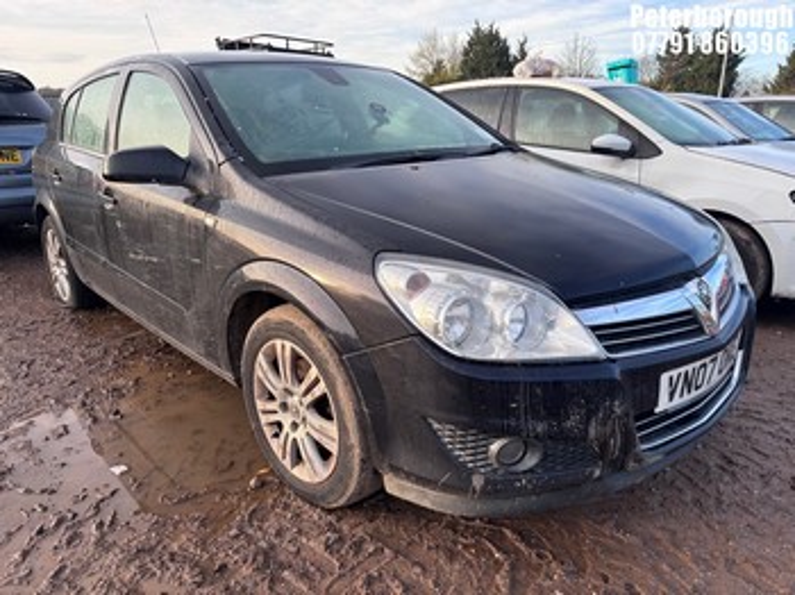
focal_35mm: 26
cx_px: 398
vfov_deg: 53.0
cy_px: 298
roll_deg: -0.6
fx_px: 597
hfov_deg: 67.3
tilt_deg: -16.5
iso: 50
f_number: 1.6
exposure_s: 1/393
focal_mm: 5.96
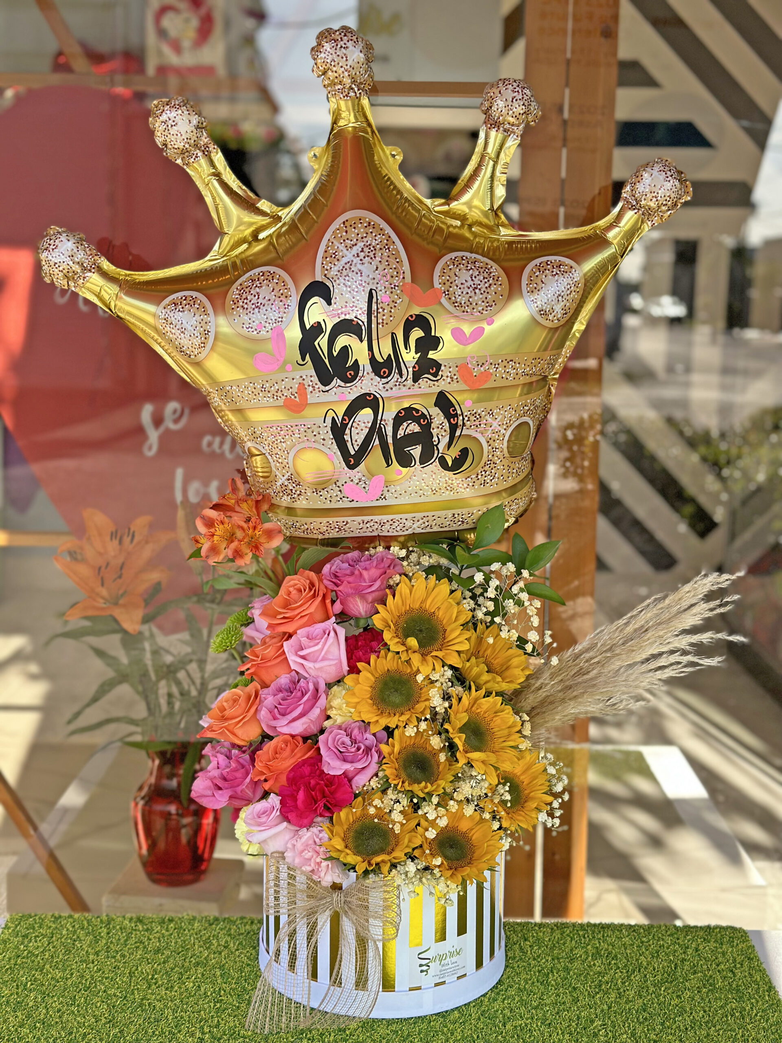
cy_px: 522
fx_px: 1446
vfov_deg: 39.7
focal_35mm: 48
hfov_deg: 30.3
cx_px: 391
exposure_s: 1/894
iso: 80
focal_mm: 6.86
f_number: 1.78
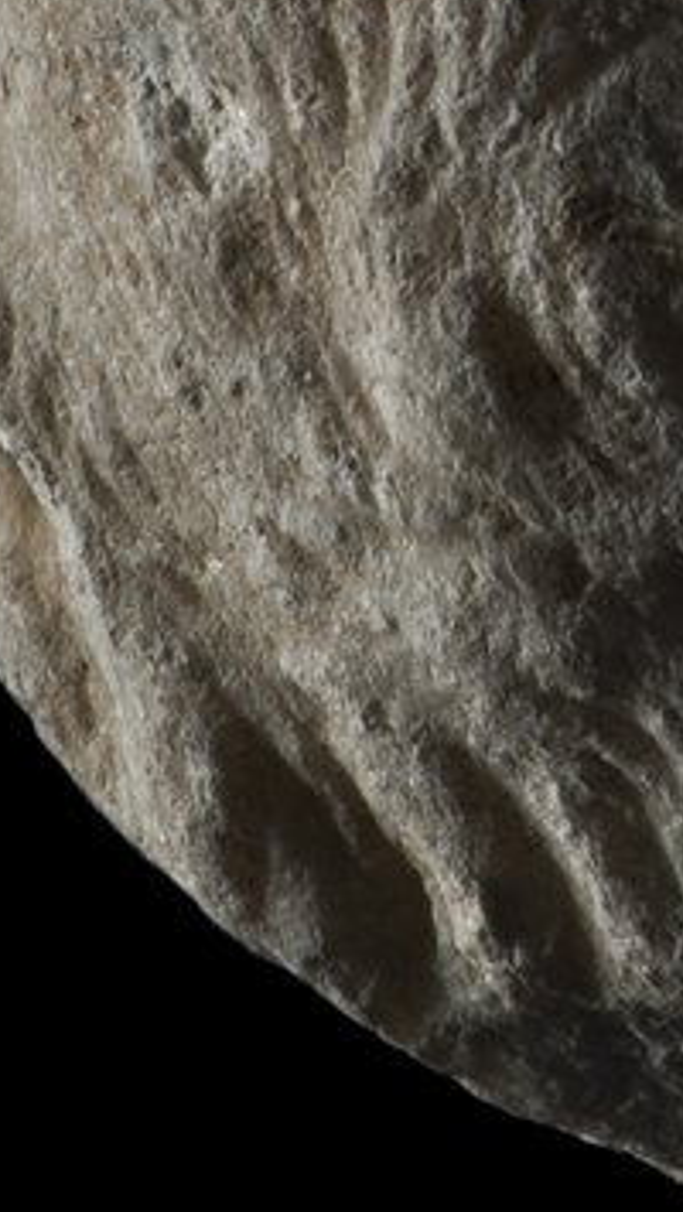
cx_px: 1171
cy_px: -437
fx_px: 14954
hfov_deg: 2.6
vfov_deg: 4.6
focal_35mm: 465
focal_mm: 105
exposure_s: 1/20
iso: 200
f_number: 11
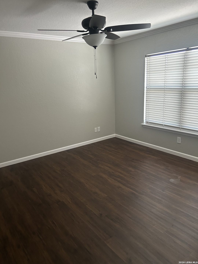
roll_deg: +2.8
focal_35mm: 26
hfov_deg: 53.1
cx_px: 99
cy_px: 132
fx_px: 198
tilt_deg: -13.8
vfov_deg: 67.3
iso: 200
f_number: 1.5
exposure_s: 1/60
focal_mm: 5.7
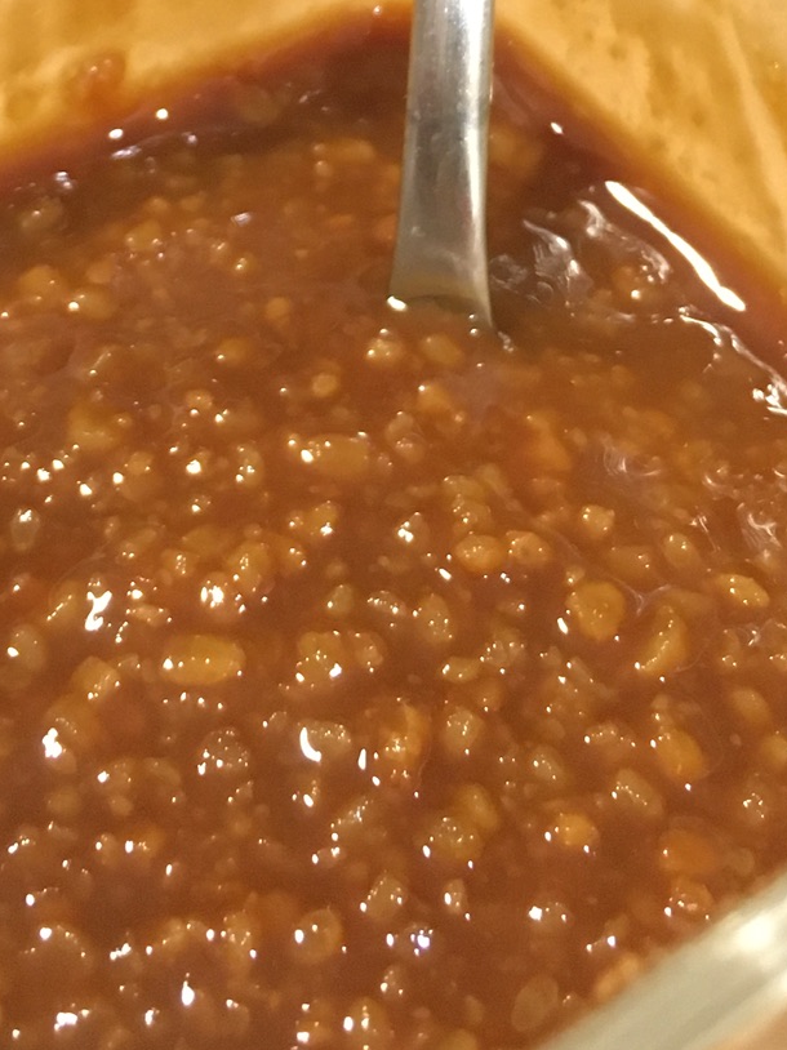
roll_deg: -1.9
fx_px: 2214
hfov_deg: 20.1
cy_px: -41
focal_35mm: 73
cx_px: 289
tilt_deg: -40.8
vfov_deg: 25.2
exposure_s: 1/15
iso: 250
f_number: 2.2
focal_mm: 4.15
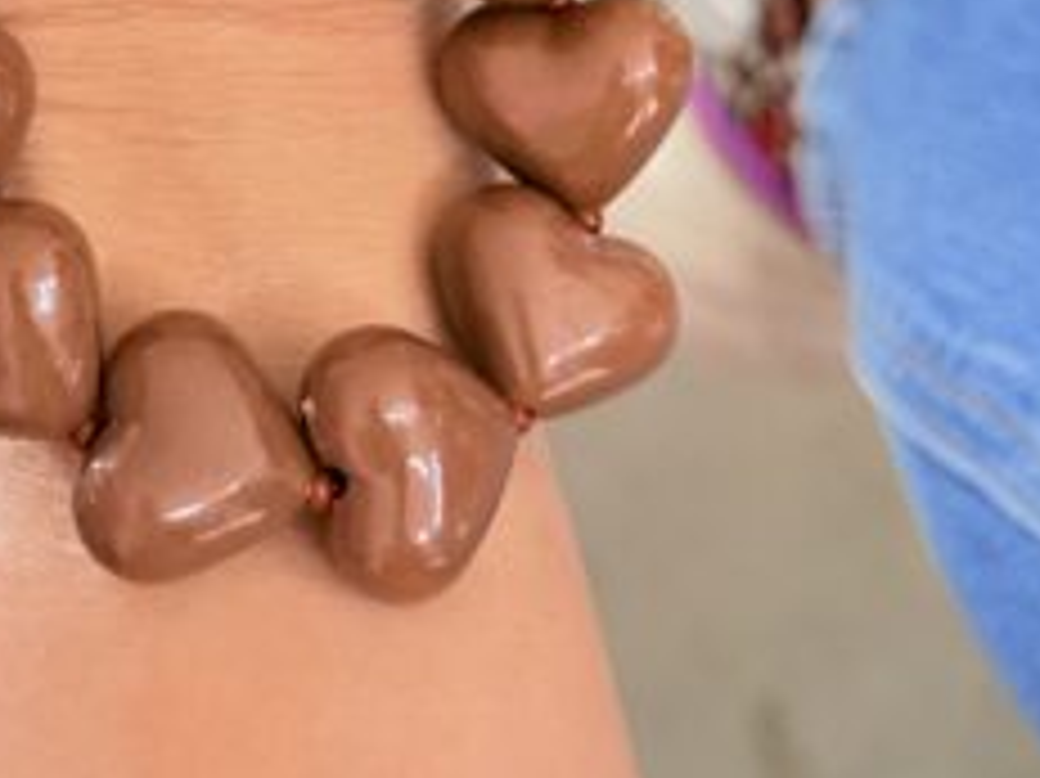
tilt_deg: -48.0
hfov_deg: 16.4
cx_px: 113
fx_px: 3573
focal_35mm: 119
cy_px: -474
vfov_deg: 11.8
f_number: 1.78
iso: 200
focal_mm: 6.76
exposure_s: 1/40
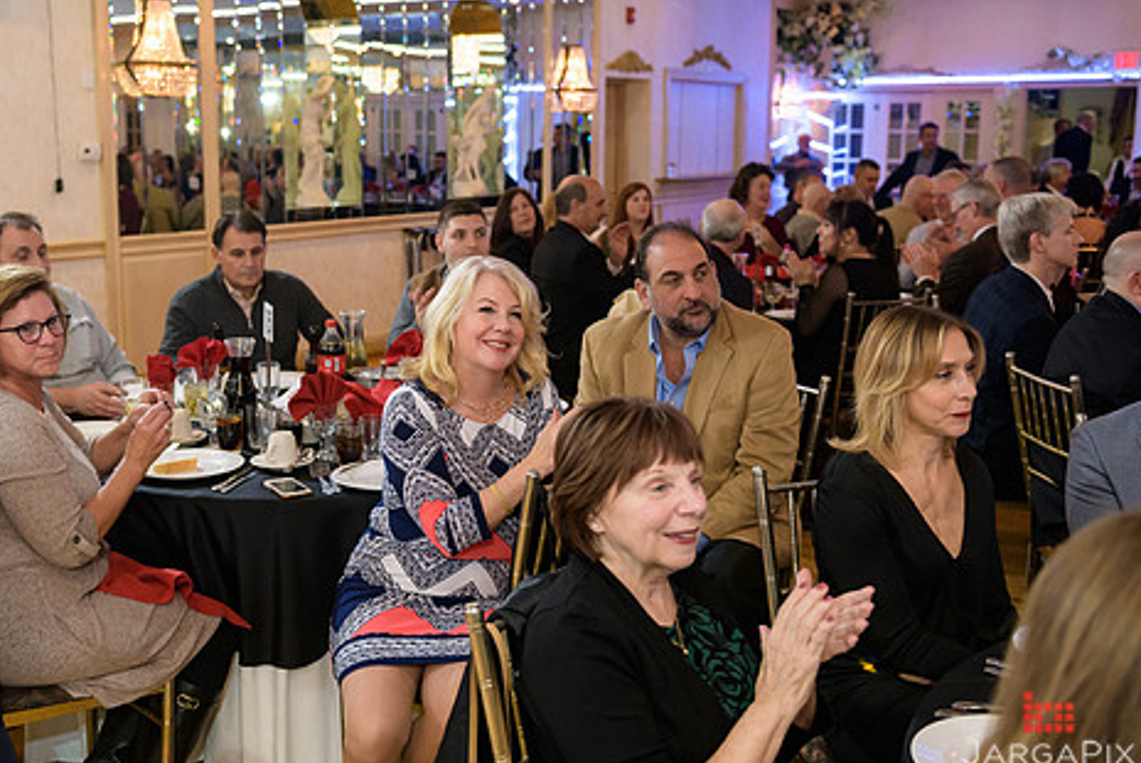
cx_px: 484
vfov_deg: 33.4
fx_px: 1269
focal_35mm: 40
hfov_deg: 48.3
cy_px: 343
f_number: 3.2
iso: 1000
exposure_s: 1/125
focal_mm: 32
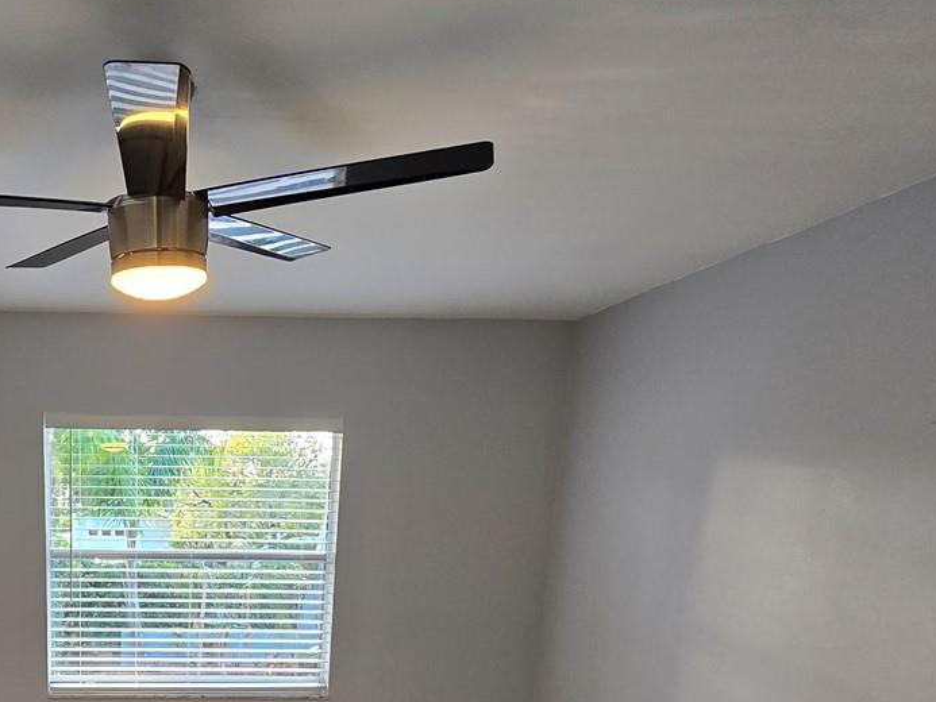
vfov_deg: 40.2
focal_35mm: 30
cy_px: 725
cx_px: 123
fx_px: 811
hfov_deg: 53.7
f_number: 2.2
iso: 100
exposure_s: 1/60
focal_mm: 2.2
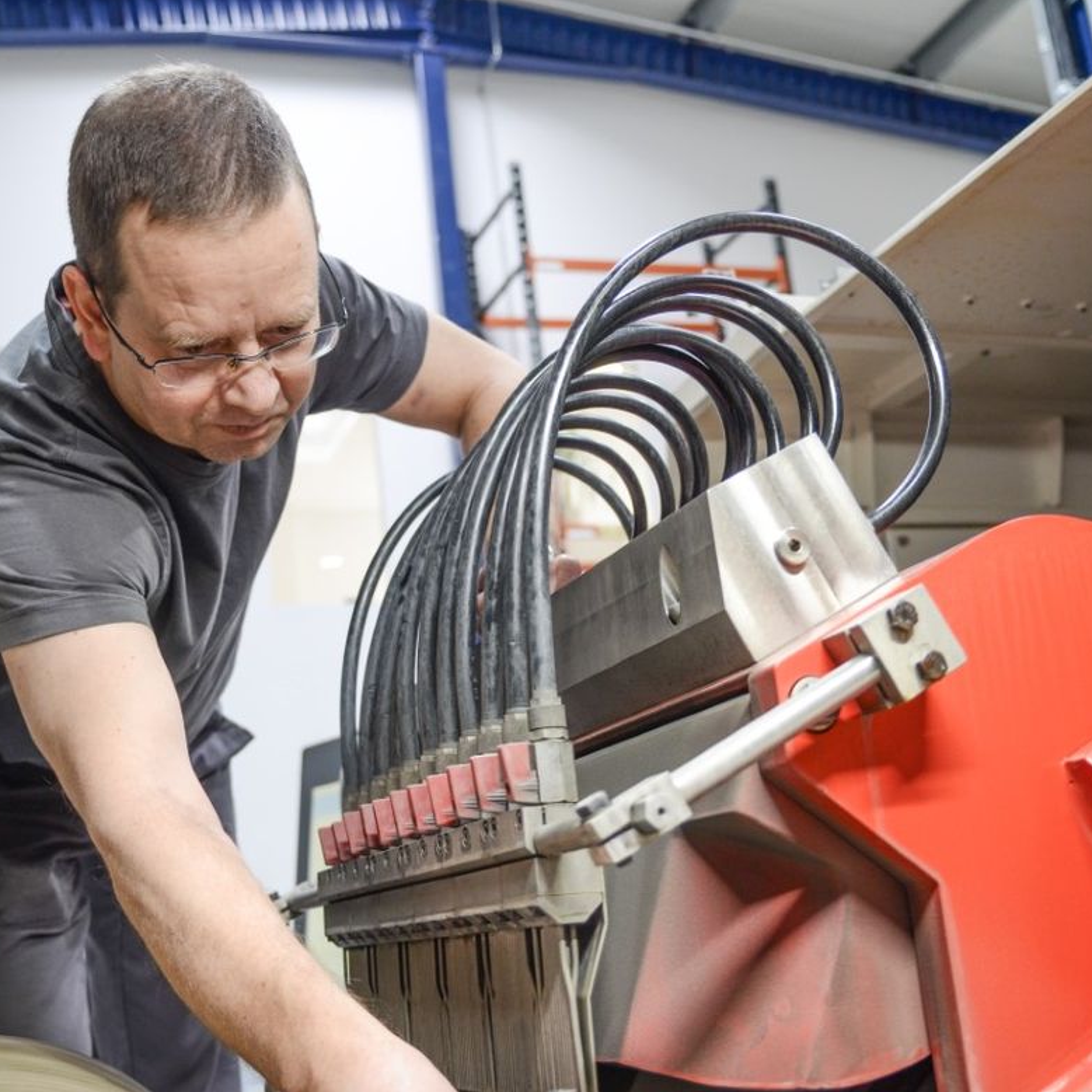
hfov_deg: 36.0
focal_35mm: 47
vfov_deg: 36.1
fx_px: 1677
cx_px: 470
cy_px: 551
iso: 400
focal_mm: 24
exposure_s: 1/60
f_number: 3.2
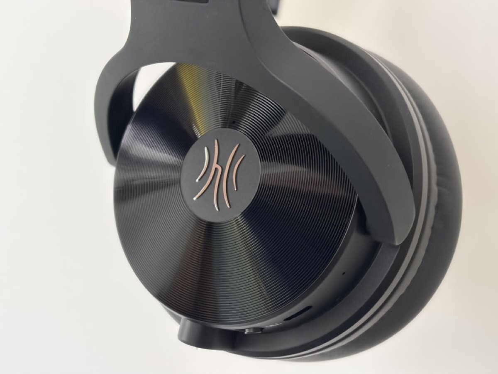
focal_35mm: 52
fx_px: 748
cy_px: 187
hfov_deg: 36.8
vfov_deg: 28.0
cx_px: 249
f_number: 1.6
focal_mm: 5.96
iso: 250
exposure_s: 1/40
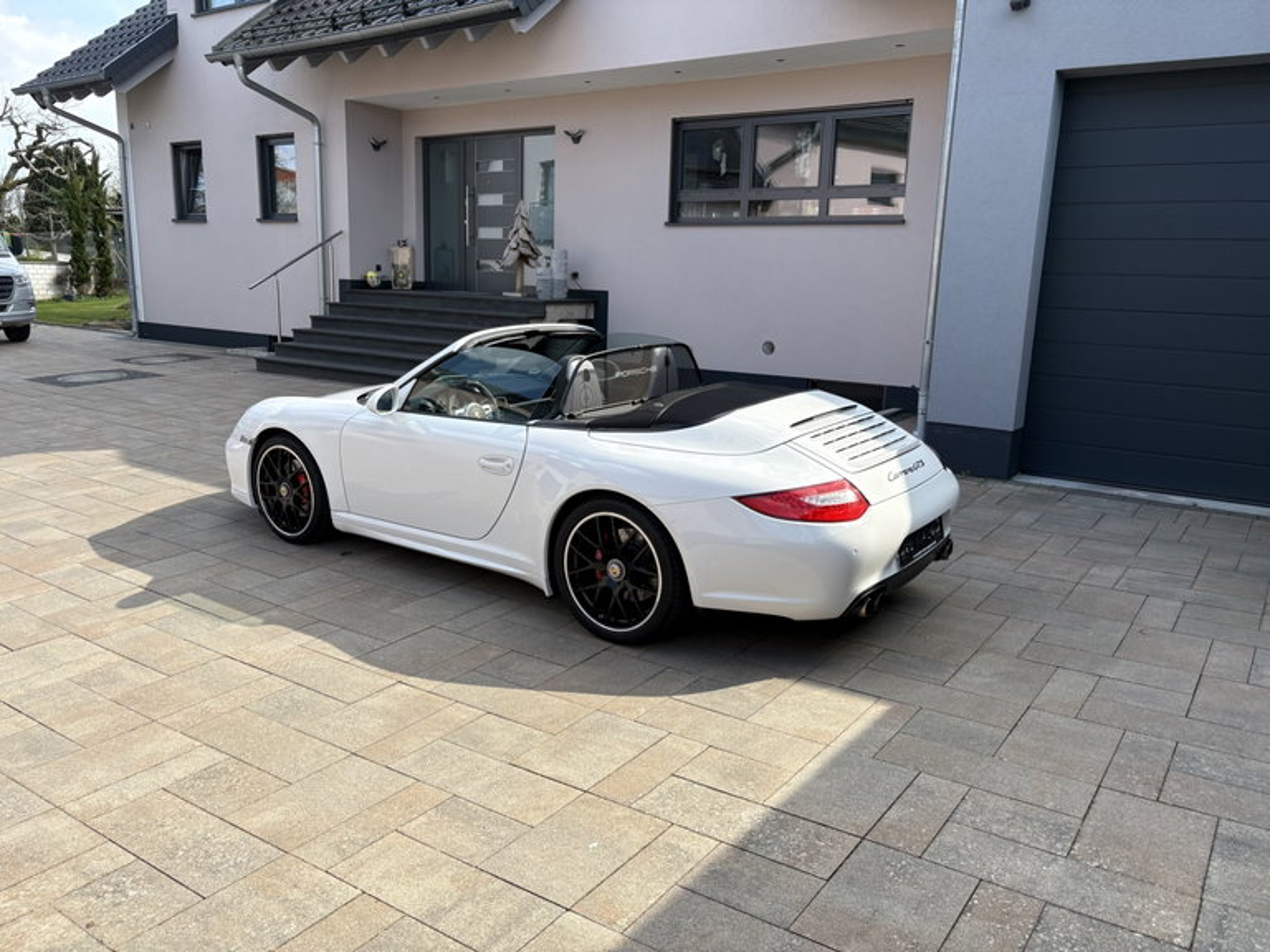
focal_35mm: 26
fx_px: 954
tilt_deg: -12.1
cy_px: 476
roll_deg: -1.6
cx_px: 635
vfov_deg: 53.1
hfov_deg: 67.3
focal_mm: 5.96
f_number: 1.6
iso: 50
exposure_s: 1/1196
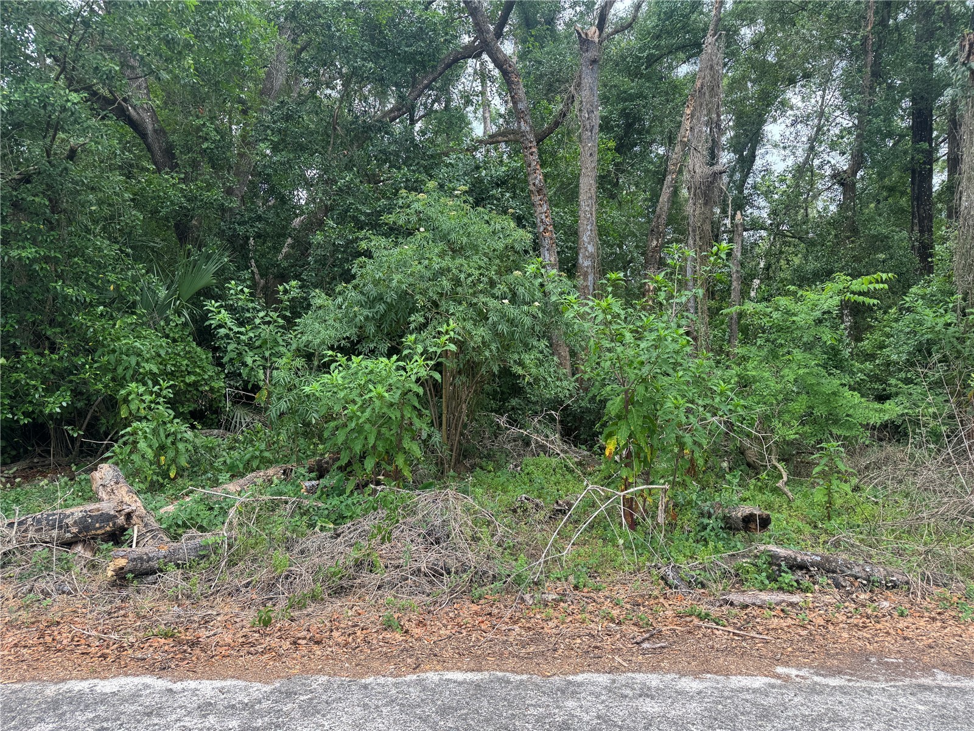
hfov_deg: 71.6
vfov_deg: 56.8
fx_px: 675
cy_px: 366
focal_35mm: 24
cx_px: 487
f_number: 1.78
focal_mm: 6.76
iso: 100
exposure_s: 1/121
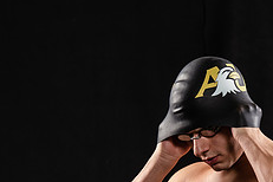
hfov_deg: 7.3
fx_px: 2131
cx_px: 248
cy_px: 177
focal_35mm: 281
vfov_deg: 4.9
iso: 400
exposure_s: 1/200
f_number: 6.3
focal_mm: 112
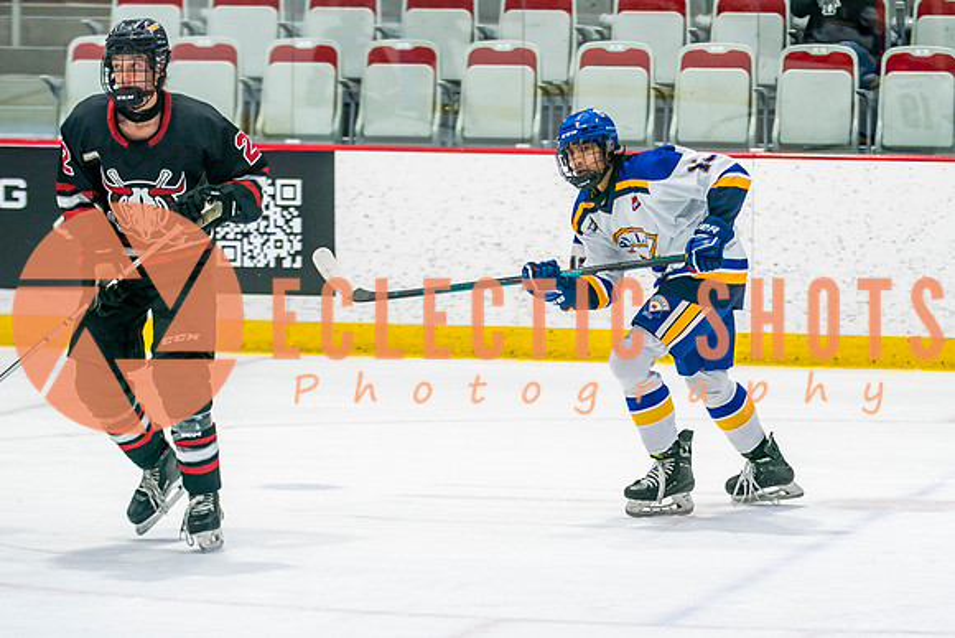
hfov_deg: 9.2
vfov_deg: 6.2
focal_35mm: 224
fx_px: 5930
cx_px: 649
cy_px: 304
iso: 500
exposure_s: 1/640
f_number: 3.2
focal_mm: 123
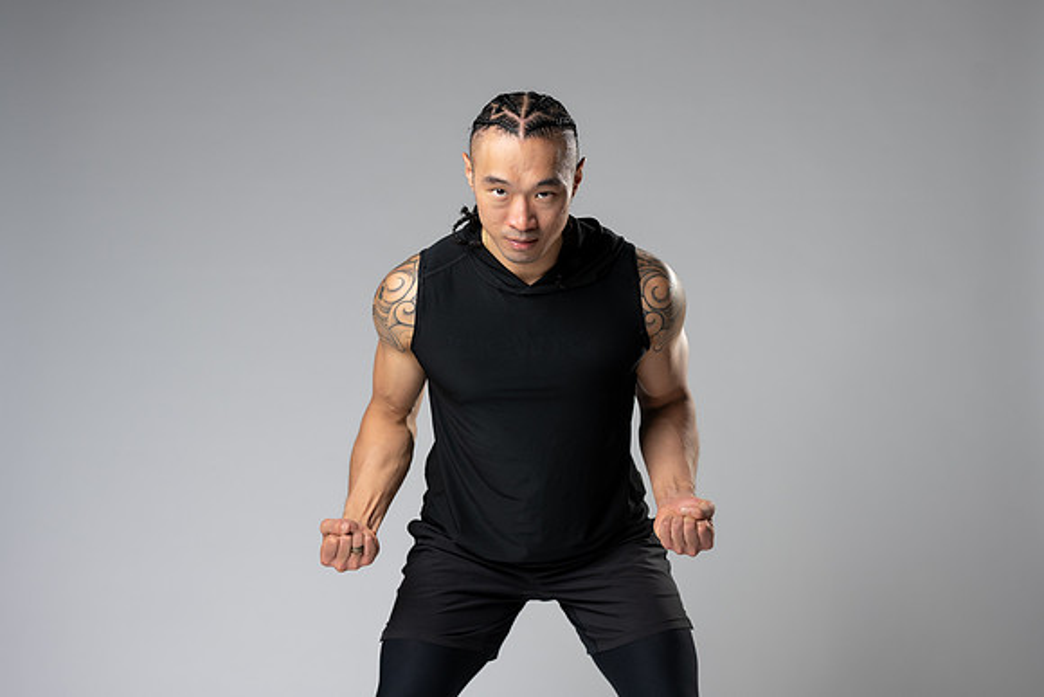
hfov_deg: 22.8
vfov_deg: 15.3
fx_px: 2592
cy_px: 348
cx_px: 549
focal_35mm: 89
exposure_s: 1/160
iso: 200
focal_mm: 85
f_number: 3.2
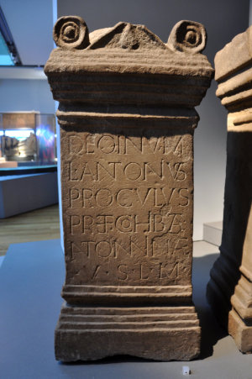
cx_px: 126
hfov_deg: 47.9
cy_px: 190
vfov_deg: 67.4
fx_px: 284
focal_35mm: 27
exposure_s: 1/6
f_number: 3.5
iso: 640
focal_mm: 18
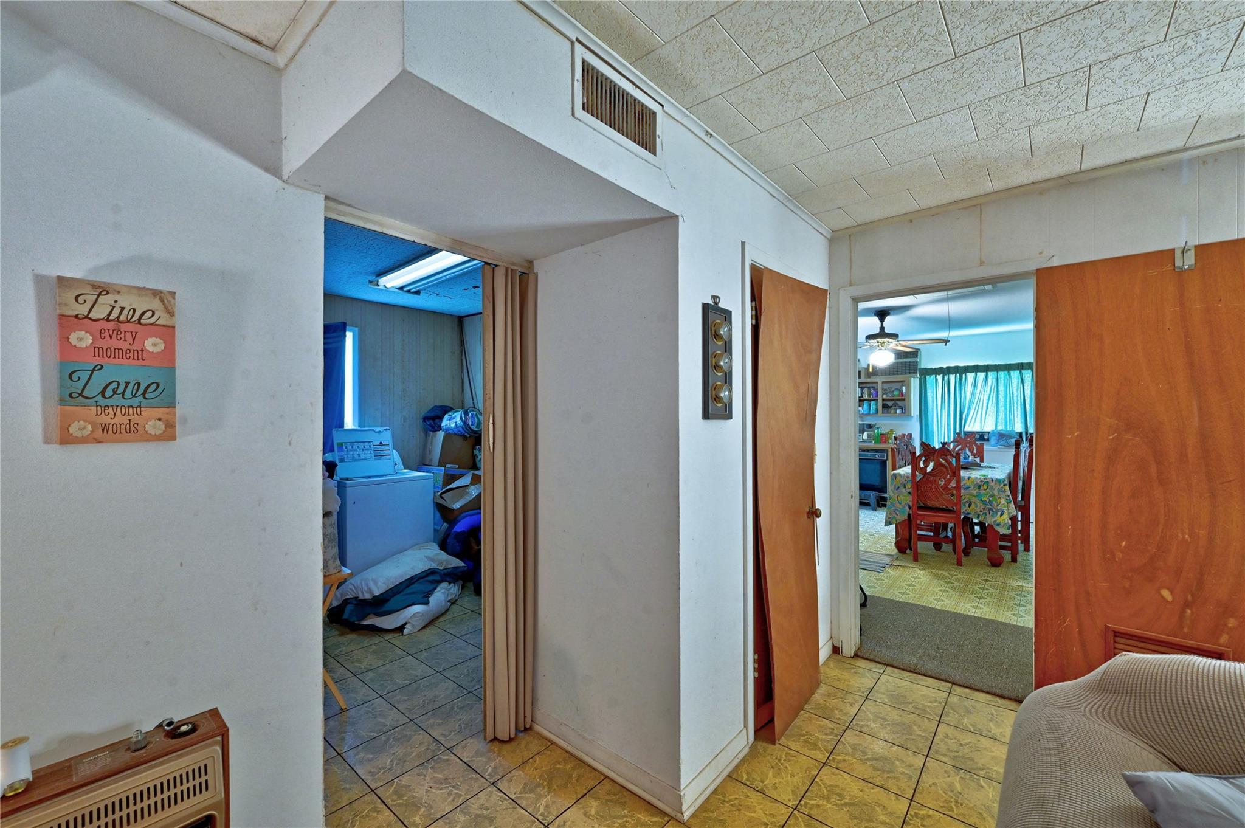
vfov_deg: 77.2
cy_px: 414
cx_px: 622
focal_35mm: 15
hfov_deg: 100.4
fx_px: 518
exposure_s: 1/2.5
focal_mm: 15
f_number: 8
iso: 800
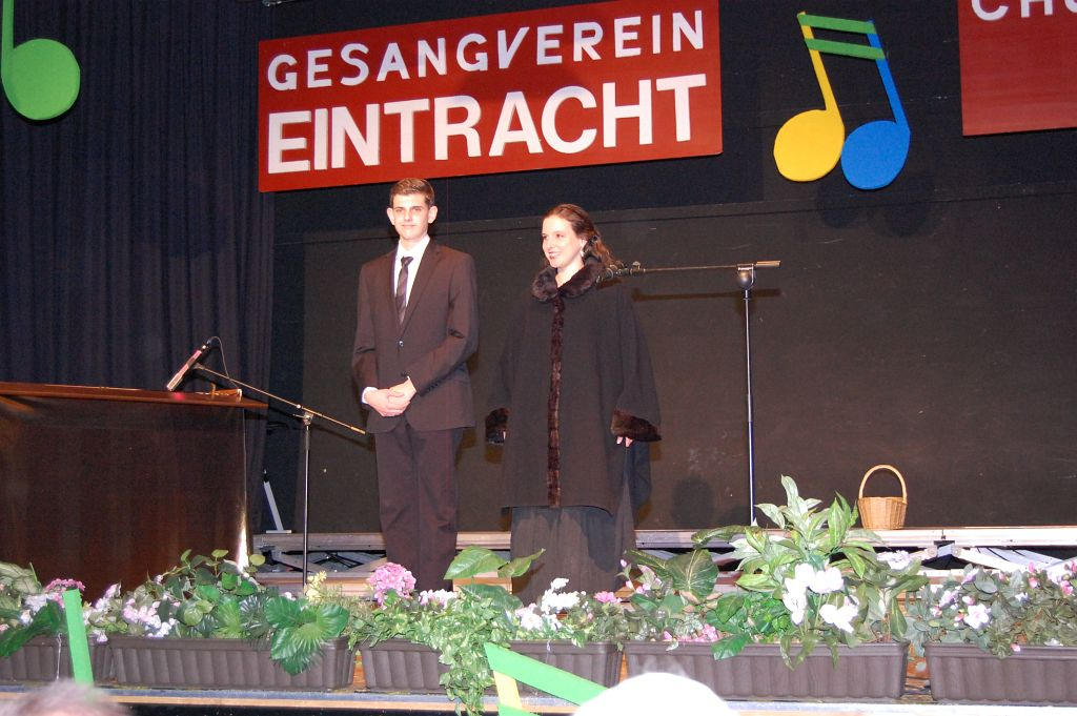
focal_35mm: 57
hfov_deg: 35.1
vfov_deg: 23.7
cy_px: 358
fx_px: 1704
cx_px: 538
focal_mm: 38
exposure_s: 1/60
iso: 1600
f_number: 5
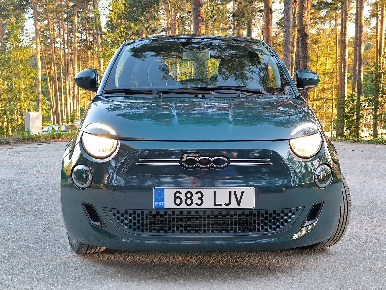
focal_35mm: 42
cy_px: 145
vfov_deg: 34.3
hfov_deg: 44.8
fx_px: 468
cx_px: 193
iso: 250
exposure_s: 1/100
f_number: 1.9
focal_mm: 6.92
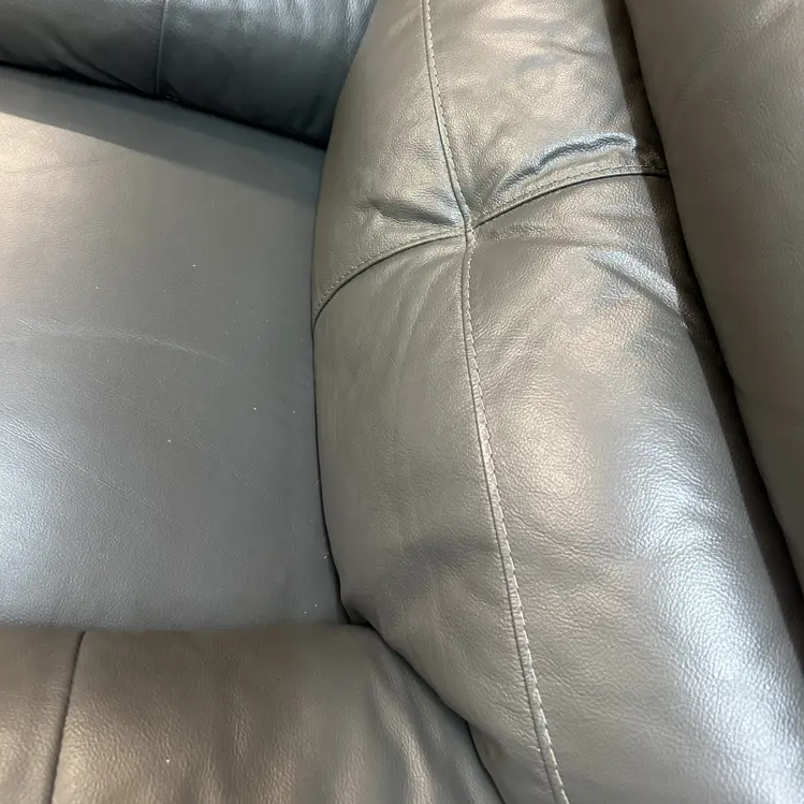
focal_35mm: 29
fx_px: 762
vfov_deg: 54.4
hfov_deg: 55.6
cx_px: 394
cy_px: 265
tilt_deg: -56.5
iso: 500
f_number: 1.78
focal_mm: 6.86
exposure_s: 1/50
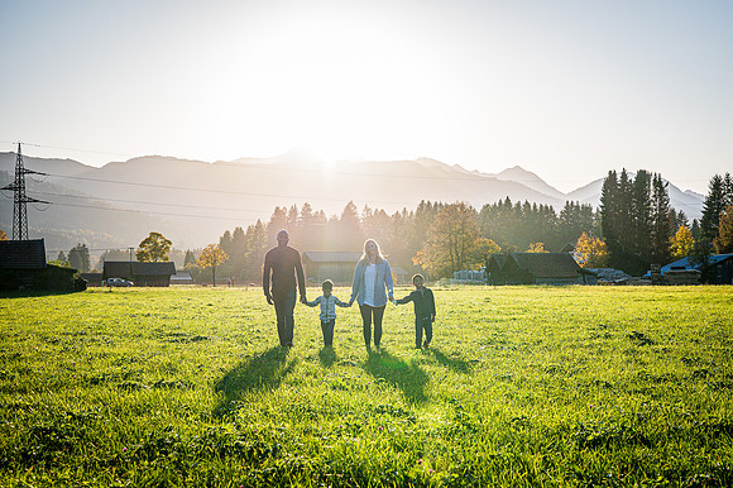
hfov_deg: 27.1
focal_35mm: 75
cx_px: 392
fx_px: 1523
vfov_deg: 18.2
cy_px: 261
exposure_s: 1/1250
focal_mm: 70
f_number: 9
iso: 400
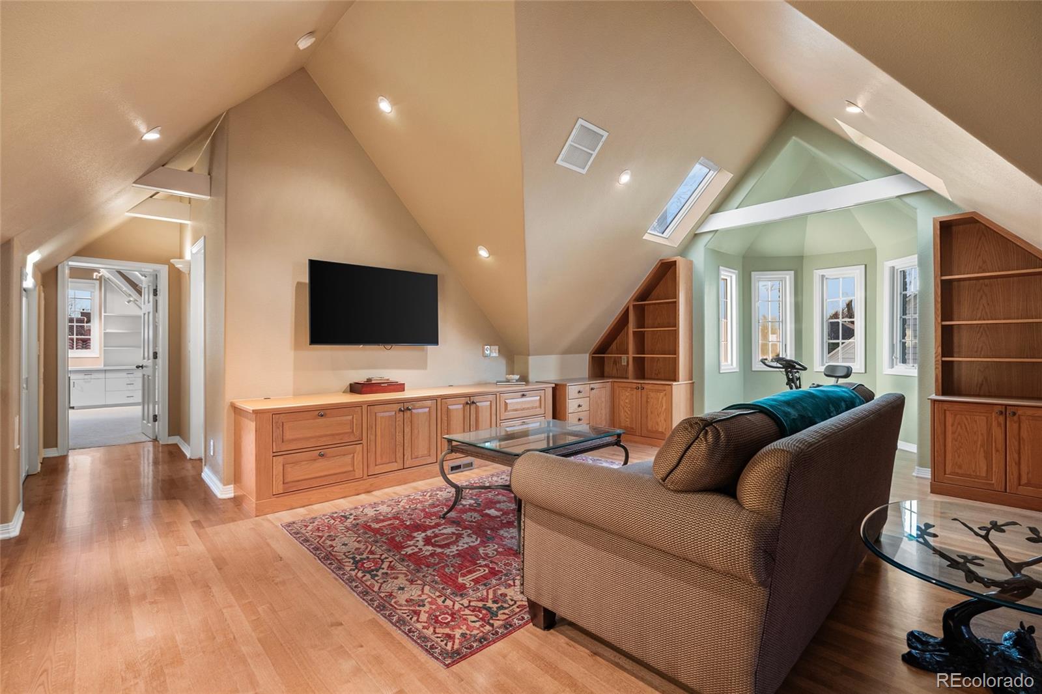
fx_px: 463
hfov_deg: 96.7
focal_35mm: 16
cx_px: 521
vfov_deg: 73.7
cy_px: 347
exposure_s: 1/2.5
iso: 200
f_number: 8
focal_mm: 16
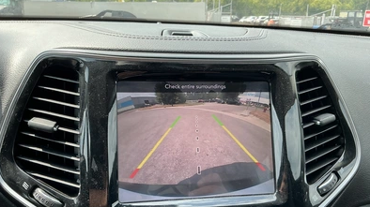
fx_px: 304
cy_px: 131
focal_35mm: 31
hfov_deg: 62.7
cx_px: 183
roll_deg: -1.7
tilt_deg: -19.7
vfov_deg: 37.4
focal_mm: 3
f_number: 1.8
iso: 20
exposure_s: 1/183
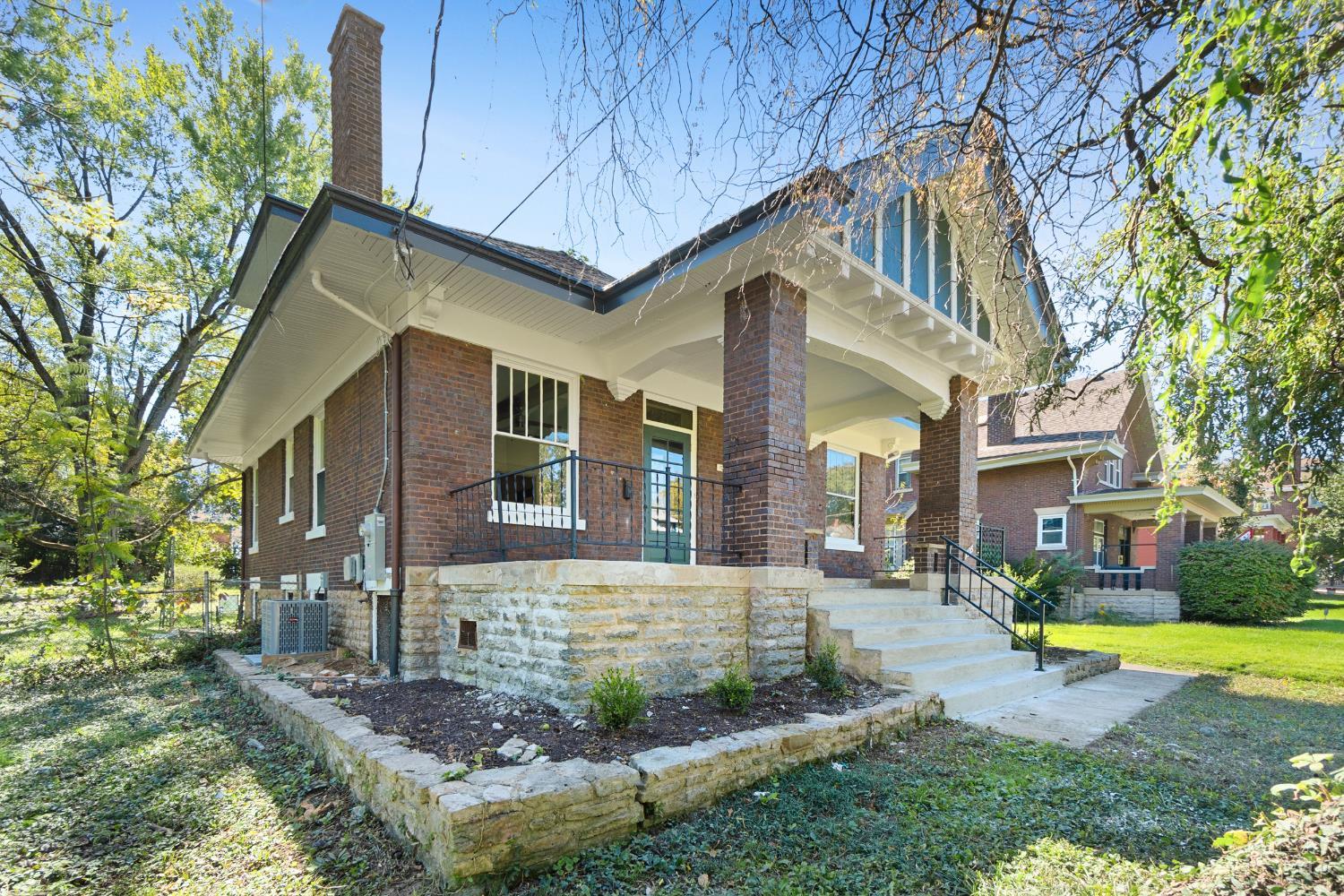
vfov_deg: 77.3
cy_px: 448
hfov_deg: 100.4
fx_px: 560
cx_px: 672
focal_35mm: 15
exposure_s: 1/40
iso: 400
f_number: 6.3
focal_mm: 10
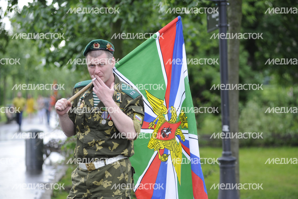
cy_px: 100
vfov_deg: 11.0
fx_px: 1034
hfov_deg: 16.4
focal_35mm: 125
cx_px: 149
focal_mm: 125
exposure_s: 1/320
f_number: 4
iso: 400
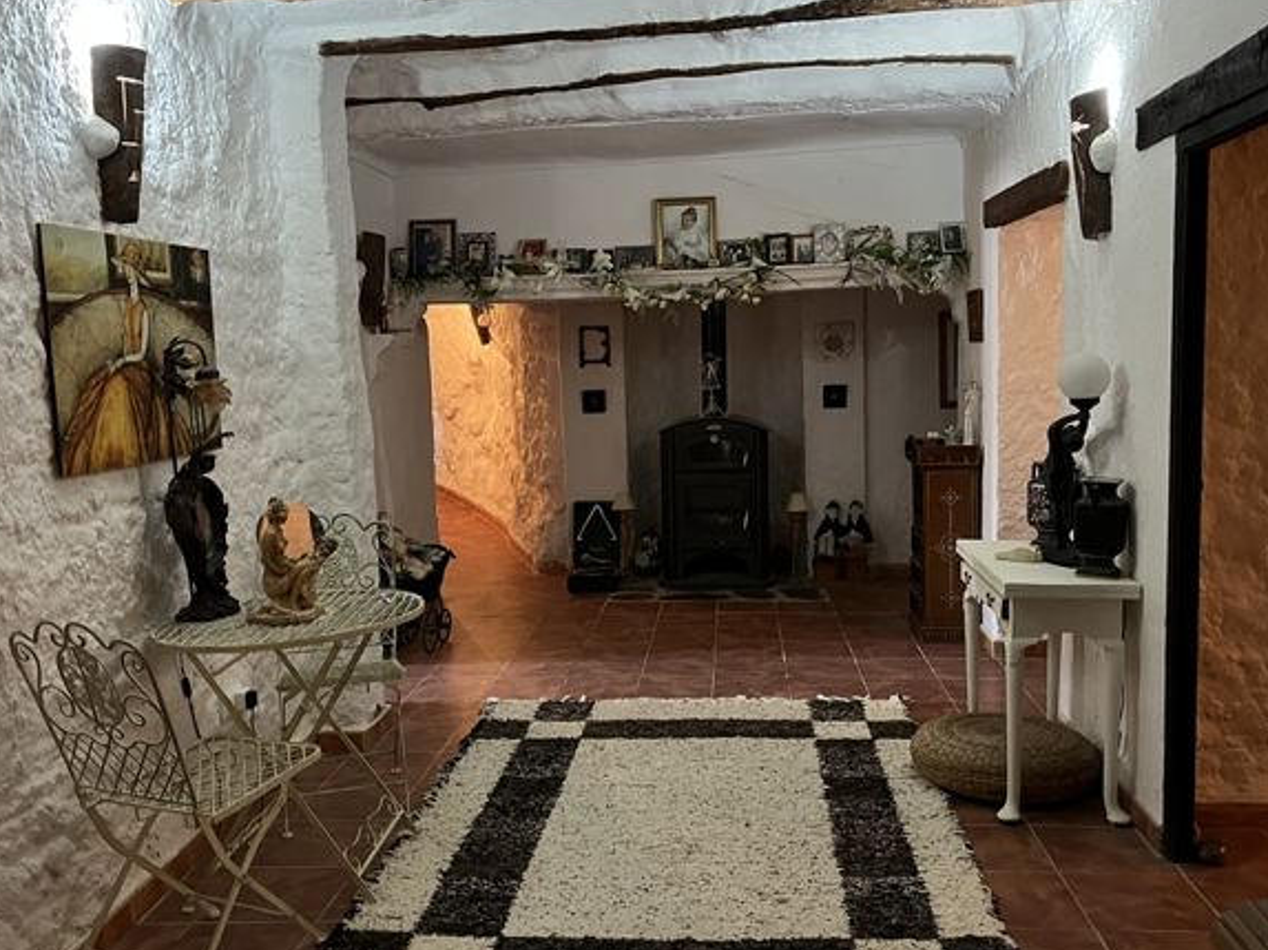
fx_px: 1171
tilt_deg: -5.4
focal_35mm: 32
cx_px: 658
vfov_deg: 44.1
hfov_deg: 56.8
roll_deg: +1.4
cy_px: 485
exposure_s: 1/25
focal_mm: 5.1
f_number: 1.6
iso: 500
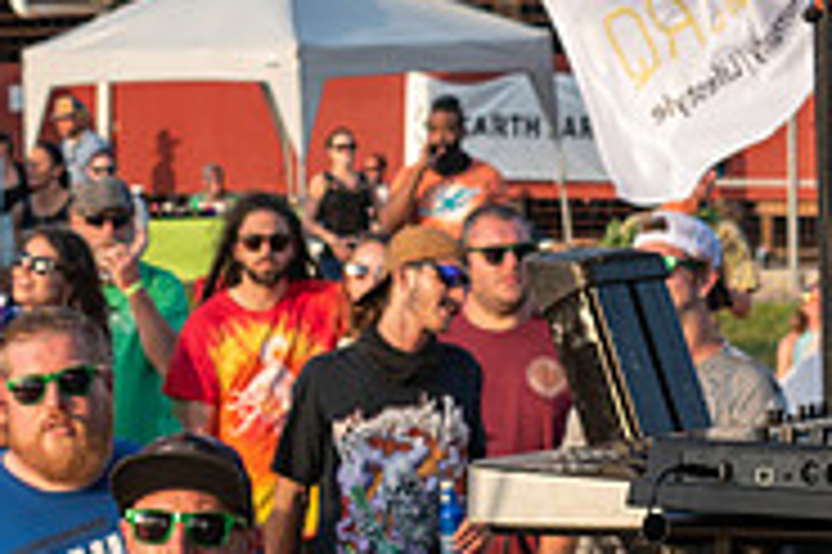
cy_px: 493
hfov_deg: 11.5
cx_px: 315
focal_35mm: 179
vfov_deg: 7.6
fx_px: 4133
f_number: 8
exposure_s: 1/250
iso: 220
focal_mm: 38
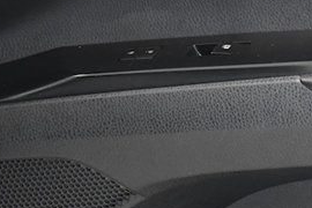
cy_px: 44
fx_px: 2756
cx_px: 408
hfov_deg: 6.4
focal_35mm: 318
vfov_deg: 4.3
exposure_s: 1/250
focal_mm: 56
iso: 2500
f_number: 4.8
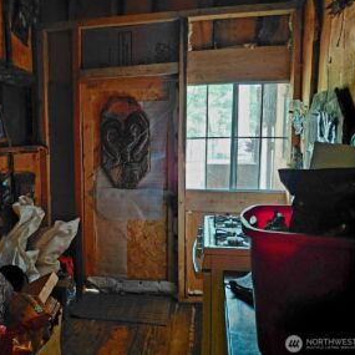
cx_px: 117
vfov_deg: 52.5
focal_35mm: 31
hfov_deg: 51.5
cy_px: 169
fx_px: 360
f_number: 1.8
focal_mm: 4.69
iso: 320
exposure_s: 1/30
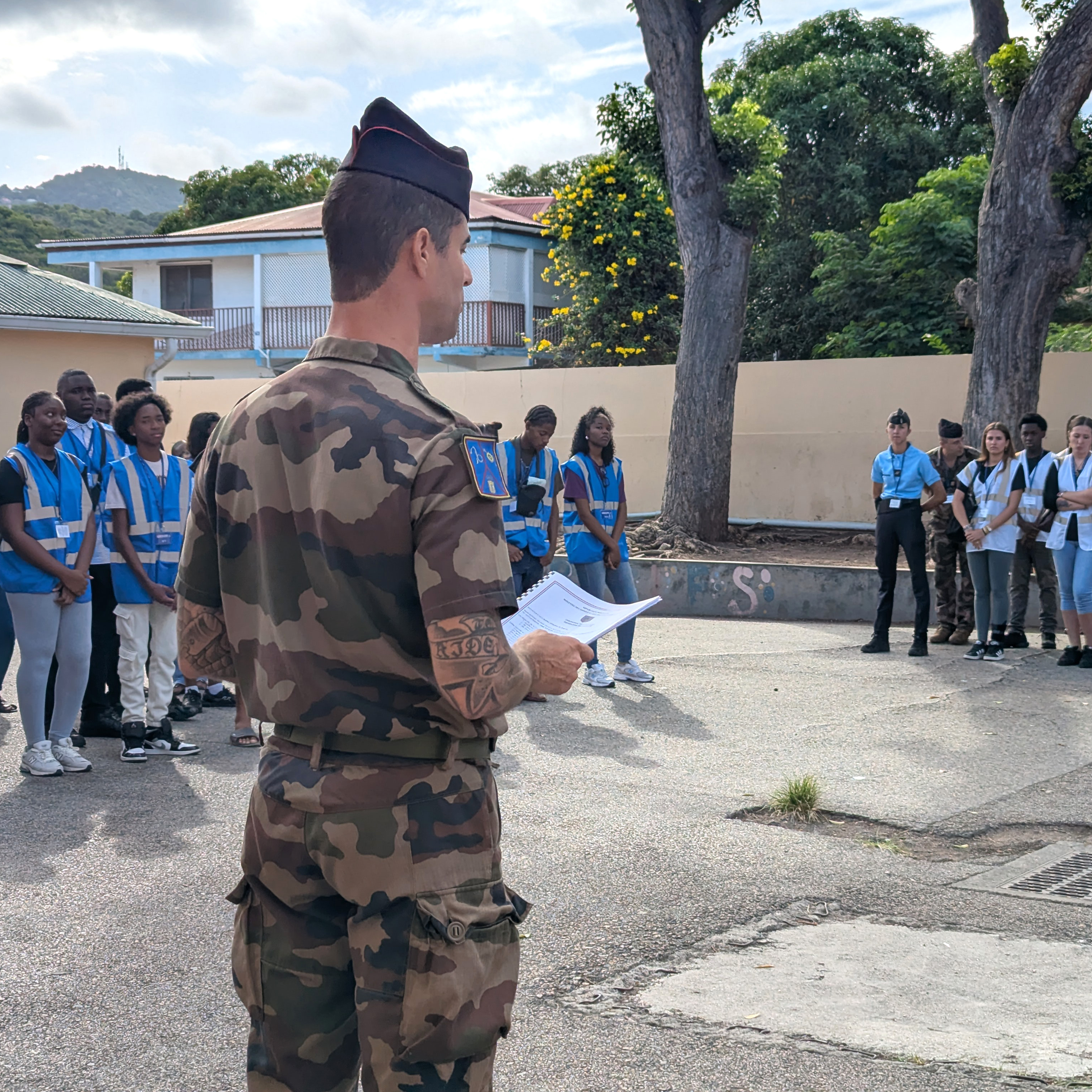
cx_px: 666
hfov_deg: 30.0
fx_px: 2034
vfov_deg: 30.0
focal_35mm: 57
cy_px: 542
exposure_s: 1/1689
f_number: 1.85
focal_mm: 6.81
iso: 36
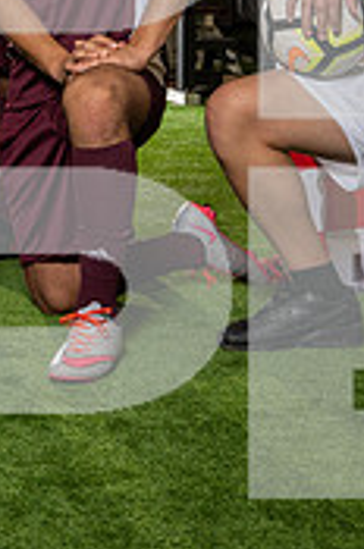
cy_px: -45
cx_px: -179
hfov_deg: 12.6
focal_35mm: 103
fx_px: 1568
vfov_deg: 19.1
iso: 800
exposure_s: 1/250
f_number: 8
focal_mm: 31
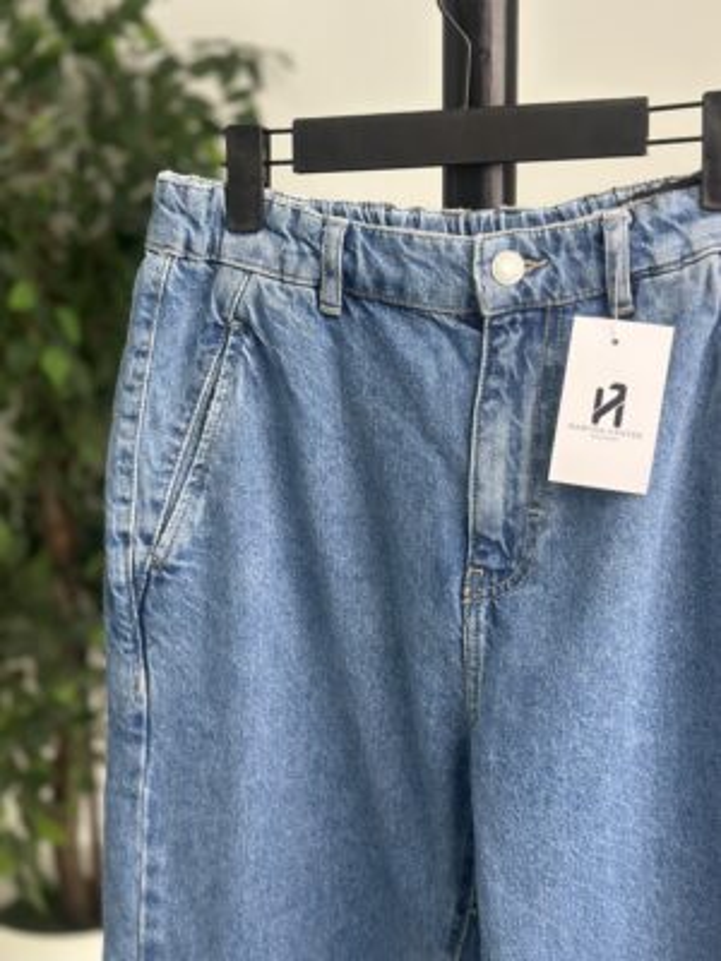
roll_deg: +0.3
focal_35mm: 48
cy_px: 480
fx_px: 1333
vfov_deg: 39.7
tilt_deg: -10.0
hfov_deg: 30.3
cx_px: 360
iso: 125
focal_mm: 6.86
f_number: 1.78
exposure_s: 1/50
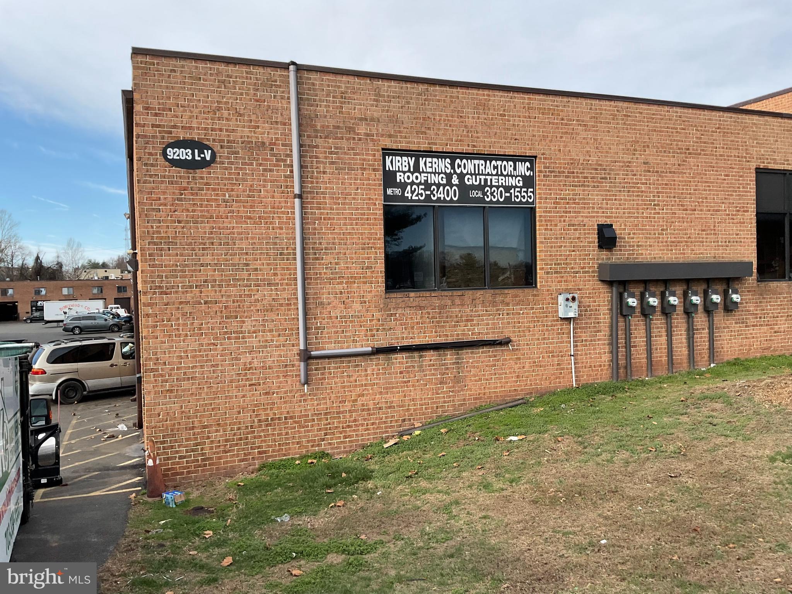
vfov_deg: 48.2
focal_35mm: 29
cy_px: 297
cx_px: 396
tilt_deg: -2.0
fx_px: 664
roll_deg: +1.6
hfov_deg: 61.7
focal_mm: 3
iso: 16
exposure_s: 1/912
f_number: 1.8
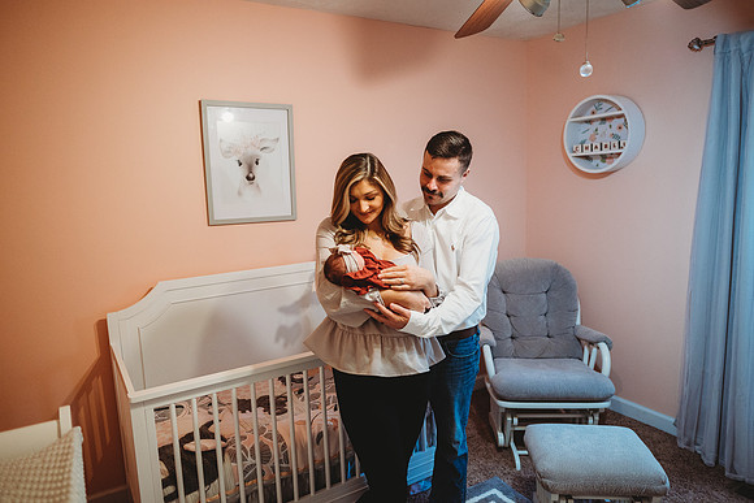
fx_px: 503
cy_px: 252
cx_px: 377
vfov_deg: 53.2
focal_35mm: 24
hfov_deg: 73.7
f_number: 1.8
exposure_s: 1/160
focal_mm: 24
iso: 1250
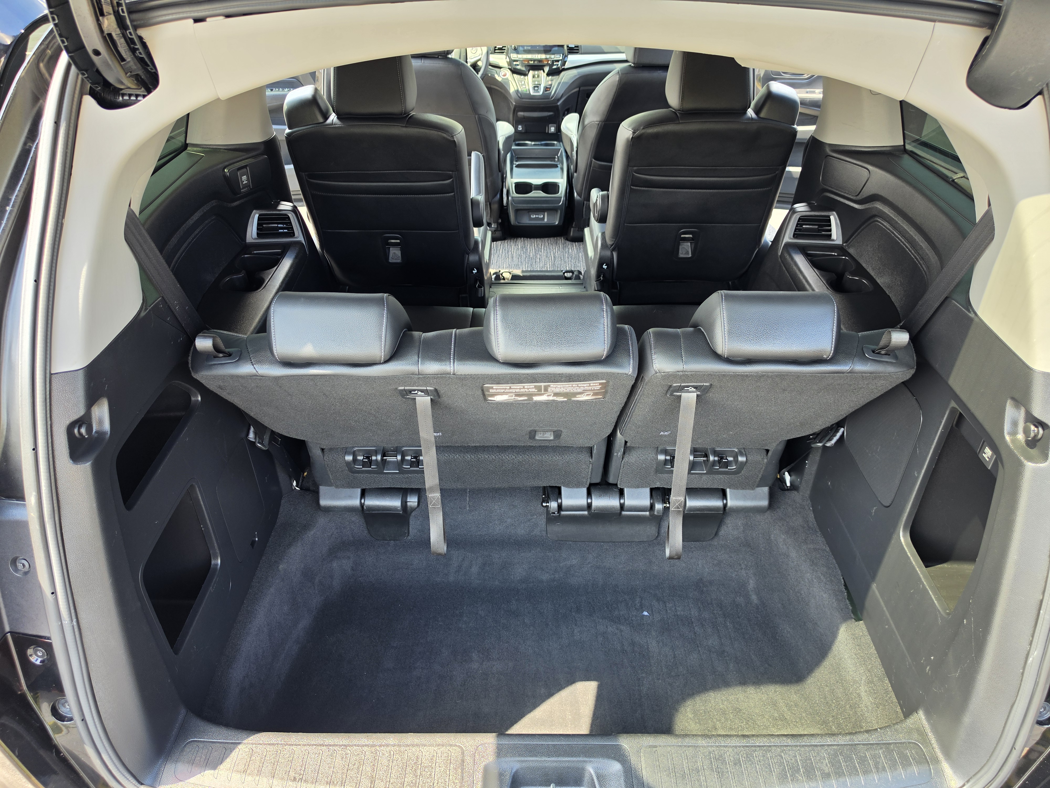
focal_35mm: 23
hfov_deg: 73.9
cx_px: 525
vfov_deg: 58.9
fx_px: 698
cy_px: 394
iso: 40
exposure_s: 1/180
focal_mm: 6.5
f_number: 1.4
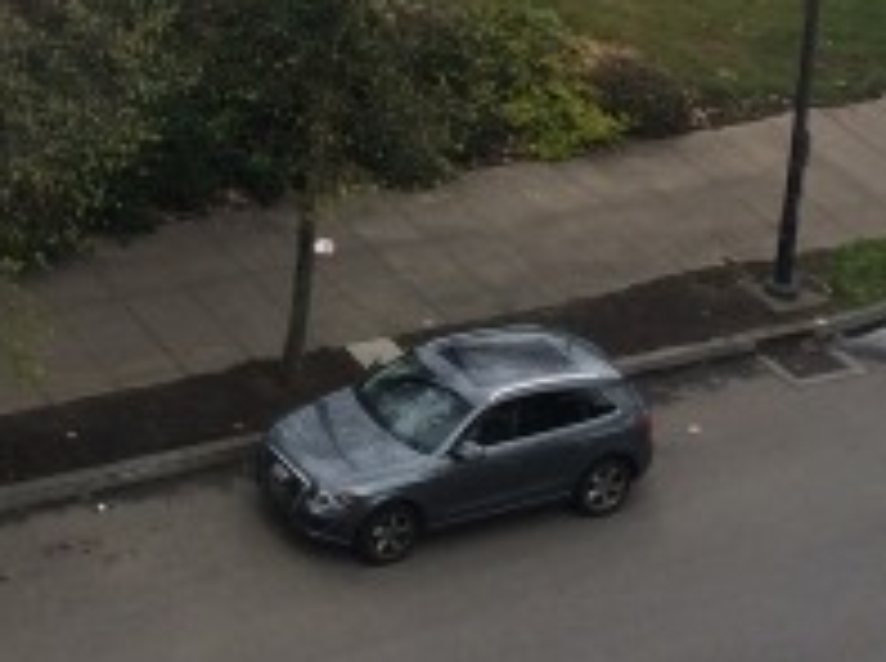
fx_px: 3015
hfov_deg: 16.1
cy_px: -396
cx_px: -162
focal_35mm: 118
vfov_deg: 11.8
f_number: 2.2
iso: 32
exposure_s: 1/140
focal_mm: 4.15
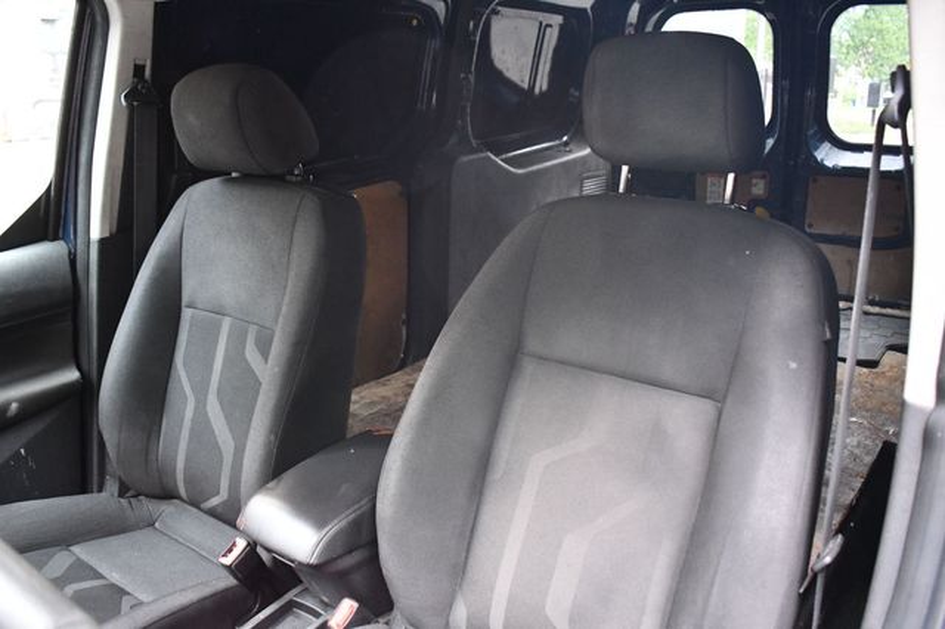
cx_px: 472
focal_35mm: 30
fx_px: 787
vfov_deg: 43.6
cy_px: 314
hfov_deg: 62.0
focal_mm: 20
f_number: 3.8
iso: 3200
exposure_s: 1/100
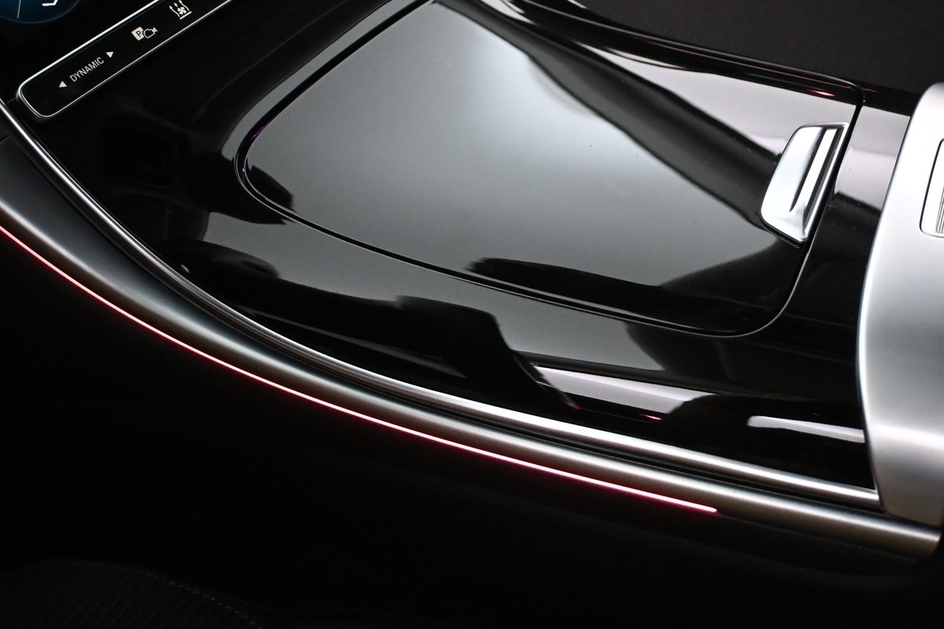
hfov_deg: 30.7
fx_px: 1706
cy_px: 196
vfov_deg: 20.8
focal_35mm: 65
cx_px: 626
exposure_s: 1/60
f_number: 4.8
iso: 4000
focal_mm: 30.5
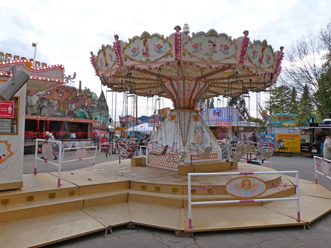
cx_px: 166
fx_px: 239
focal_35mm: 25
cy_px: 124
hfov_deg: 69.4
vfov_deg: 54.9
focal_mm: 4.5
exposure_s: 1/250
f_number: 4.5
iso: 100
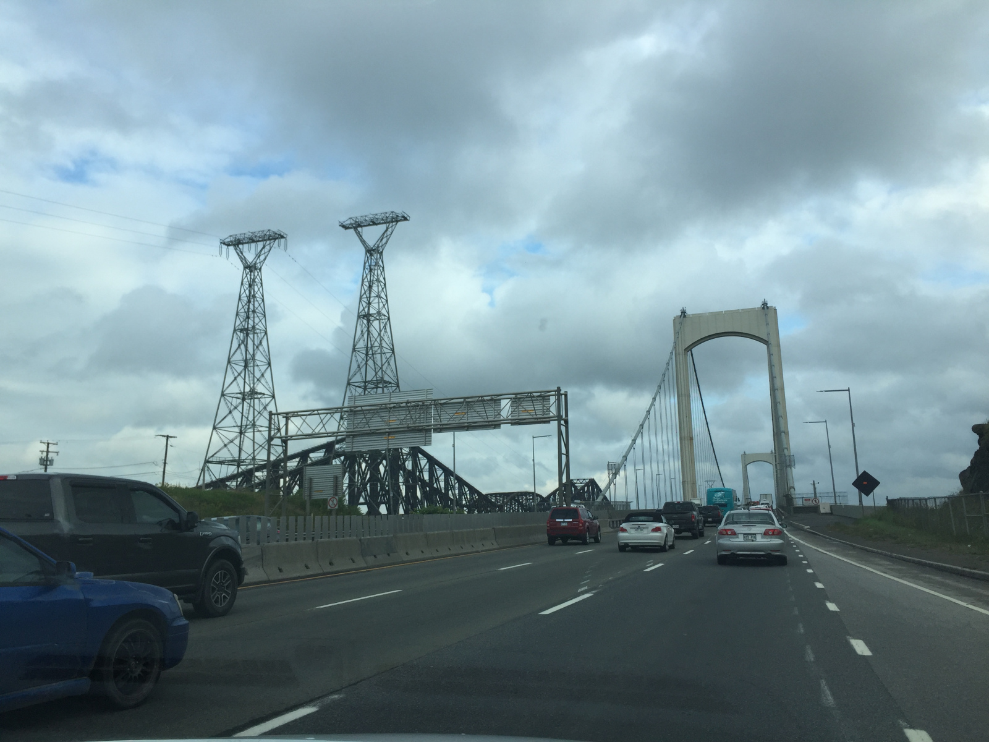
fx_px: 829
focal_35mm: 29
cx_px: 494
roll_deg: -0.7
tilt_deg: +14.5
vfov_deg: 48.2
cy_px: 371
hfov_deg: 61.7
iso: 32
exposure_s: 1/964
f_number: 2.2
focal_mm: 4.15
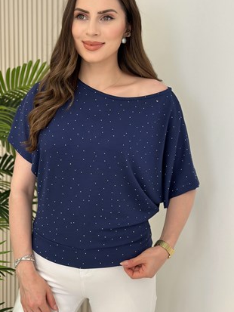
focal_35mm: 62
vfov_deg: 31.2
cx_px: 98
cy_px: 158
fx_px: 559
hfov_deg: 23.6
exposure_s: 1/218
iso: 80
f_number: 1.78
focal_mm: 6.86
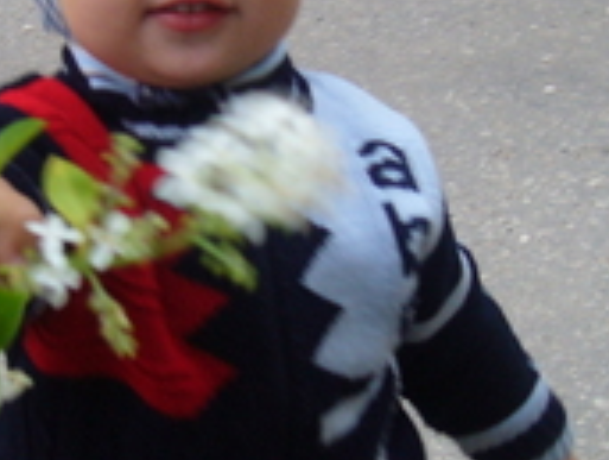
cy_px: 150
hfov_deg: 21.2
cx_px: 217
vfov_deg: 16.1
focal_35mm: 92
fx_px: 1622
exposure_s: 1/30
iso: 100
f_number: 2.8
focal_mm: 5.8
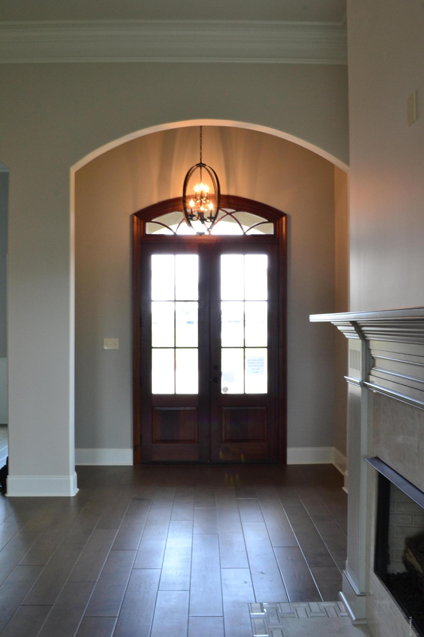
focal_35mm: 30
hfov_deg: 43.6
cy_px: 318
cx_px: 212
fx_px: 530
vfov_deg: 61.9
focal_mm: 20
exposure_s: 1/13
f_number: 14
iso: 800
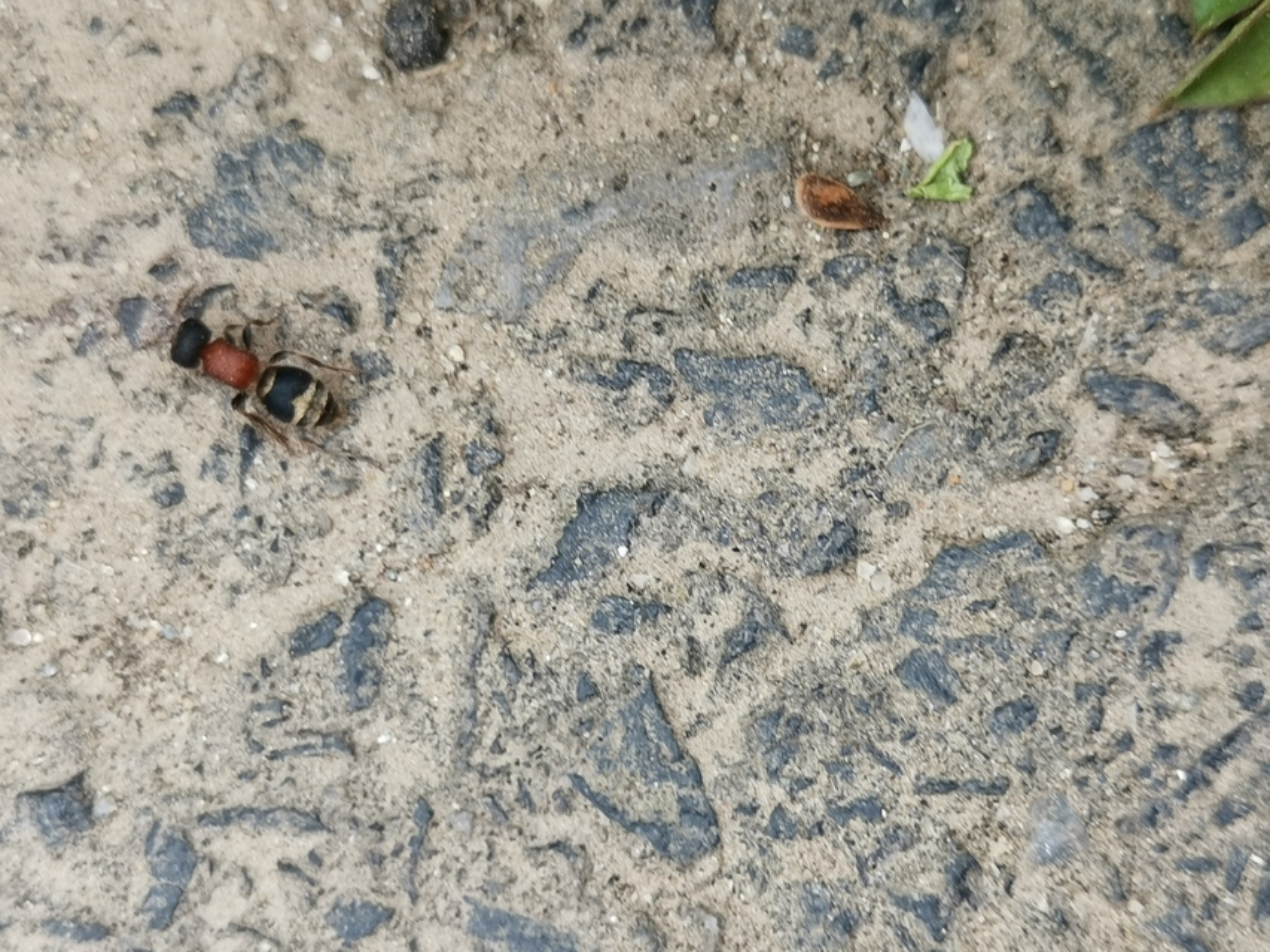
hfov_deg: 41.2
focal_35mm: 46
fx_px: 1688
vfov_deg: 31.5
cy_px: 476
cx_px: 635
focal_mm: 4.75
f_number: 1.8
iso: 50
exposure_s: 1/230
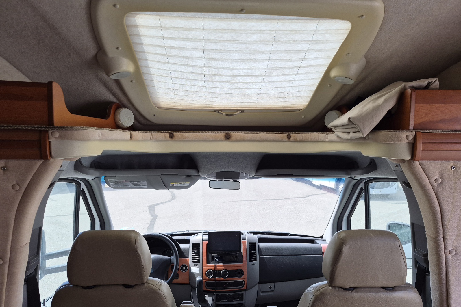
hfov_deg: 73.7
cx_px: 230
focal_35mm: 24
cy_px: 164
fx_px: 307
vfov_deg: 53.1
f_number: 1.8
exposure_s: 1/909
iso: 80
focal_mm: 5.4
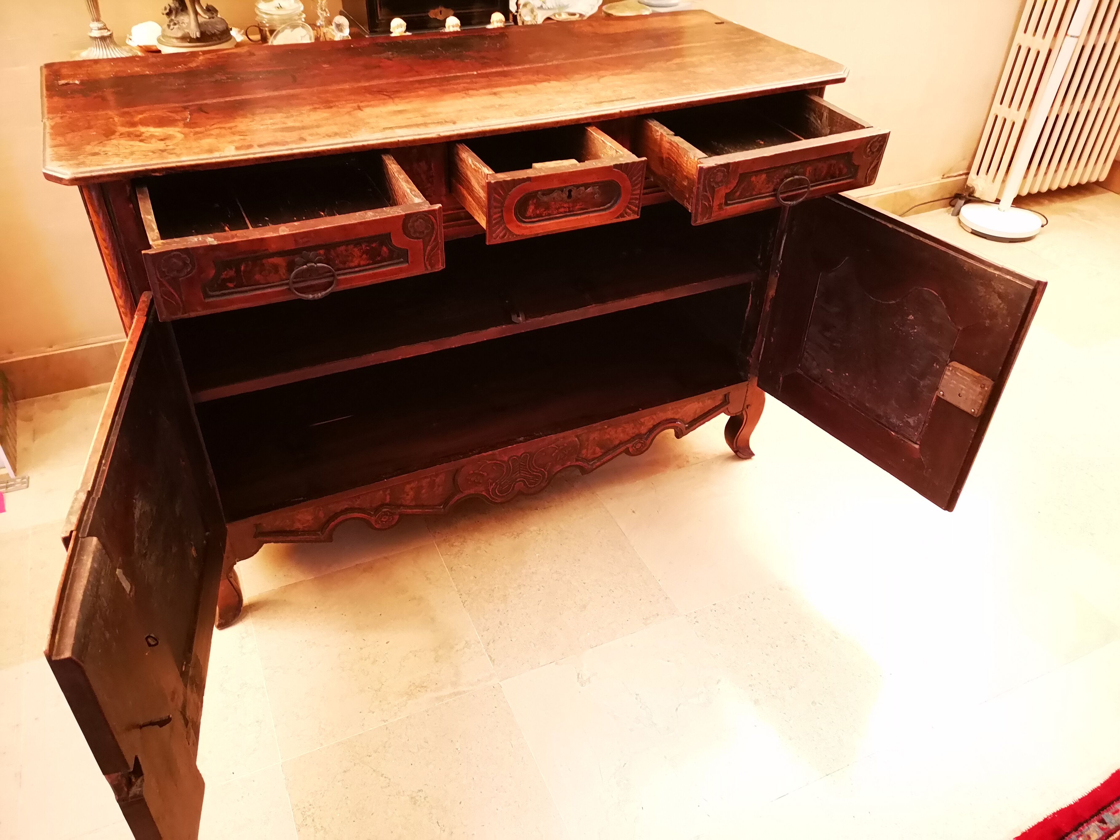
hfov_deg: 65.3
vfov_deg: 51.4
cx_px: 560
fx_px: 874
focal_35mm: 27
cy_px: 420
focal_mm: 5.58
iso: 2000
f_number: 1.8
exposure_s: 1/17.1
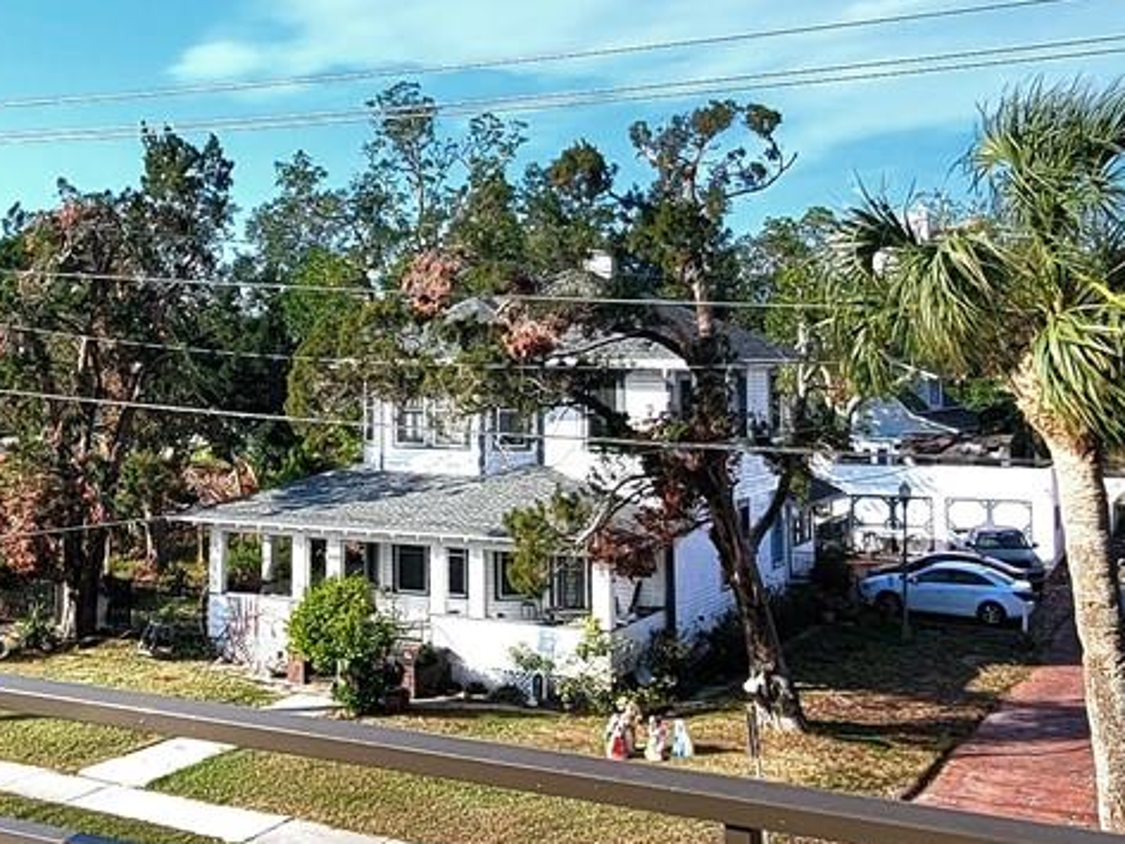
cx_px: 347
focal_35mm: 44
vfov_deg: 32.5
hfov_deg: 42.2
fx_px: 1430
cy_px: 245
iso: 50
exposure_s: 1/1667
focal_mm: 2.2
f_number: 2.2
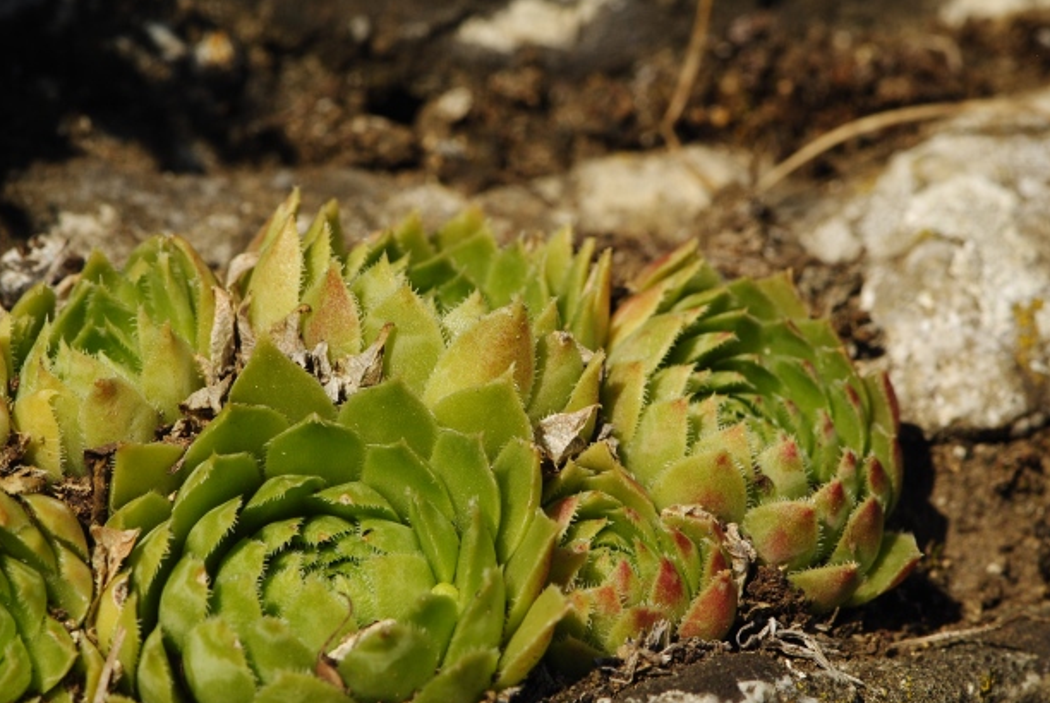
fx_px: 4868
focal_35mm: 167
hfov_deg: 12.3
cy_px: 388
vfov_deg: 8.3
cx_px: 561
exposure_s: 1/400
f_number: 11
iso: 200
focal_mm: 85
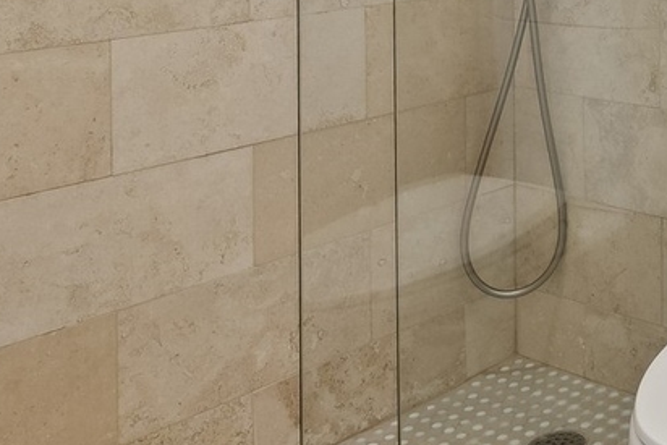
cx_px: 915
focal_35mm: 59
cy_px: -89
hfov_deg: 27.1
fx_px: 1093
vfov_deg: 21.4
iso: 320
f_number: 8
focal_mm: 15
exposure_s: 1/5
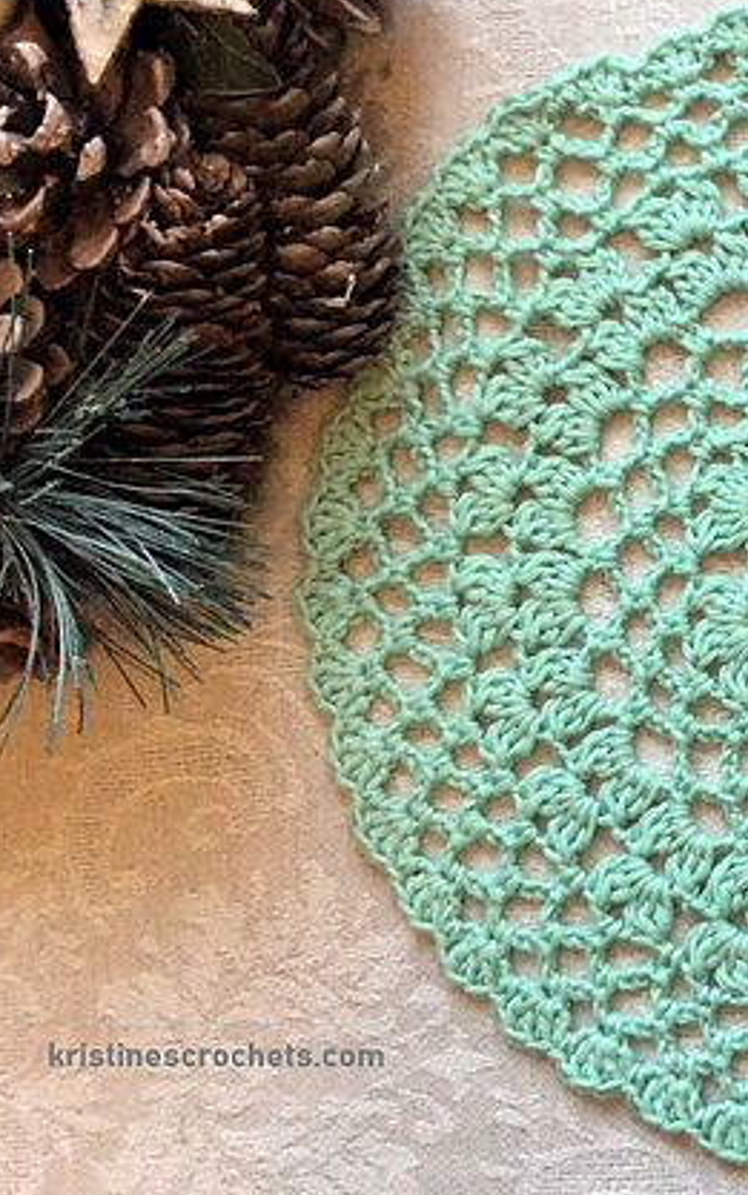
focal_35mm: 52
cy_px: 550
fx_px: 1694
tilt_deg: -88.2
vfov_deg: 38.8
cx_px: 888
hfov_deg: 22.9
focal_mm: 3.3
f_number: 2.4
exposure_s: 1/25
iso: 200
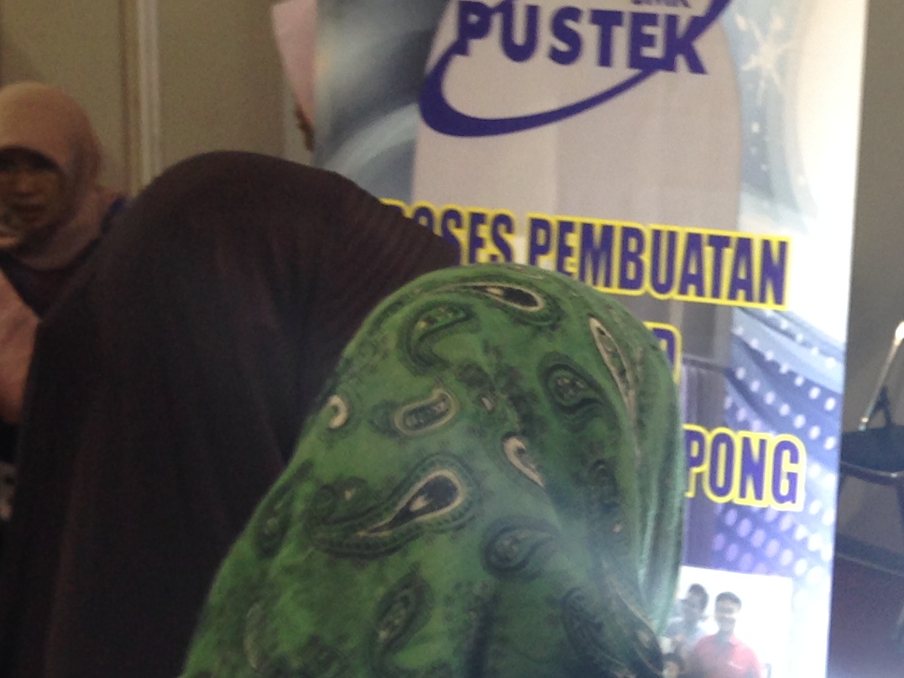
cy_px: 491
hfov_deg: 18.5
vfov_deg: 14.7
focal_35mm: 100
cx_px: 1130
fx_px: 2612
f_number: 2.4
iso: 50
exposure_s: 1/20
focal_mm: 4.12
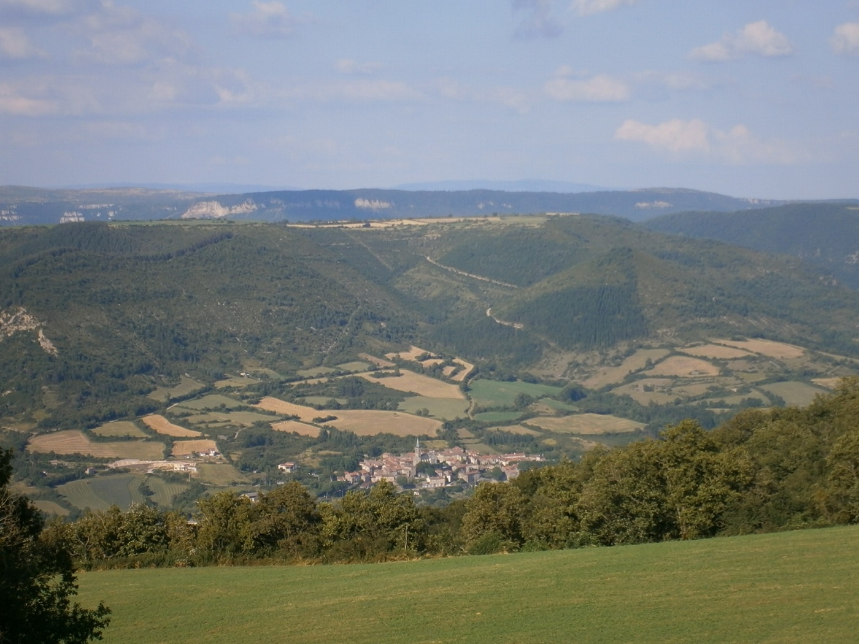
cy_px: 322
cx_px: 430
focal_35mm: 101
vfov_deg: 14.6
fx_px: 2506
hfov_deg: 19.4
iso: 80
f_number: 5.4
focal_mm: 17.8
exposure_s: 1/500
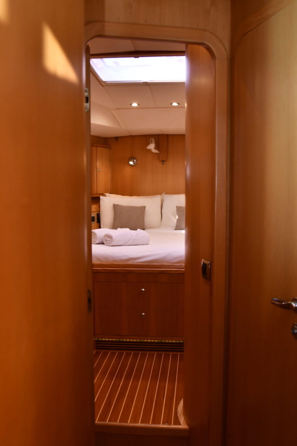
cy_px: 223
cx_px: 148
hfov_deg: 36.9
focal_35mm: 36
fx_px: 445
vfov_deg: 53.1
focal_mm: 24
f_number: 3.5
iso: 400
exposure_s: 1/80
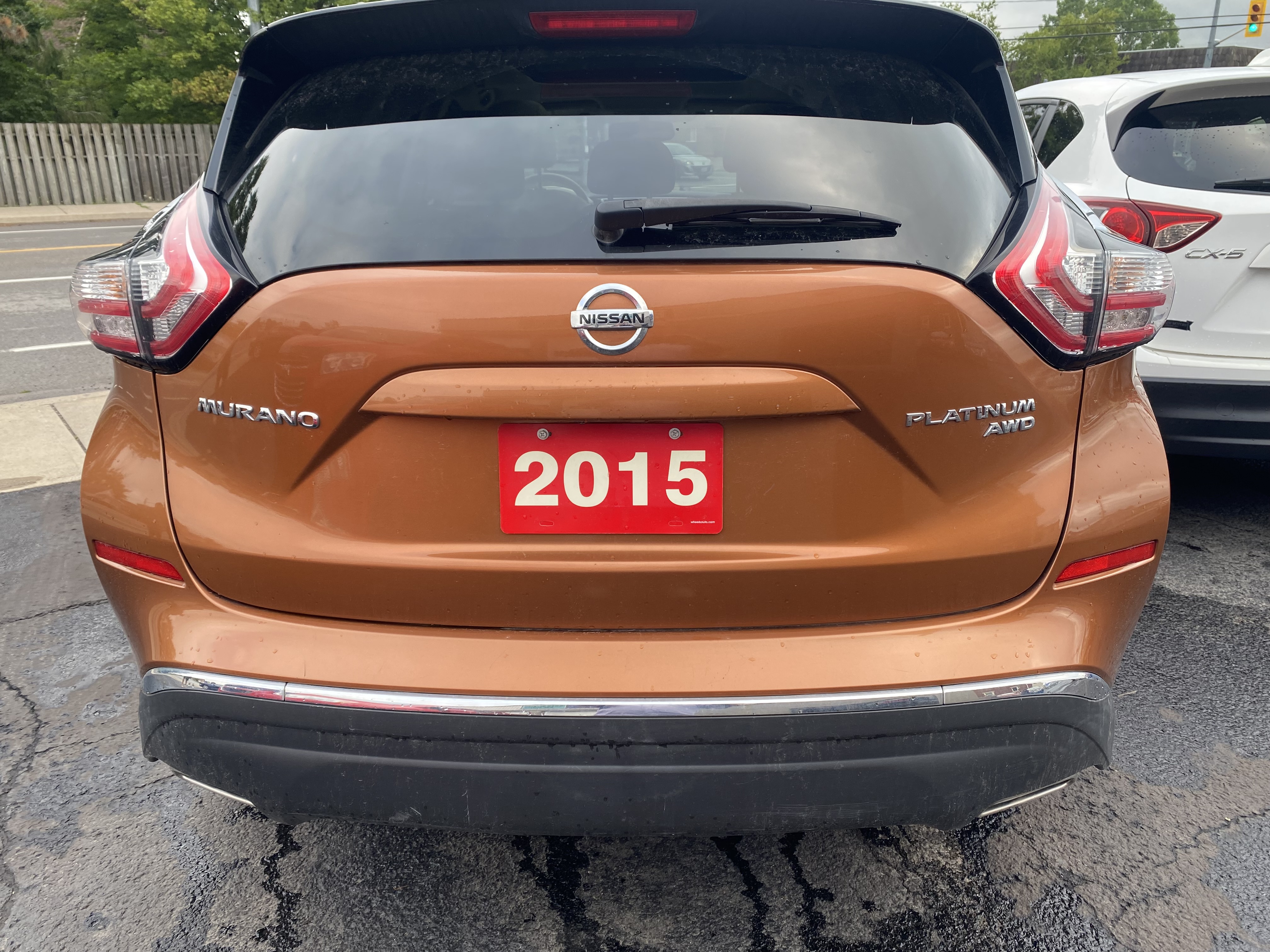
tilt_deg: -19.8
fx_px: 954
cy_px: 476
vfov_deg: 53.1
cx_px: 635
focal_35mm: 26
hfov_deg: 67.3
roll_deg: -0.3
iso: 32
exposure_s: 1/381
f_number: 1.8
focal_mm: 4.25
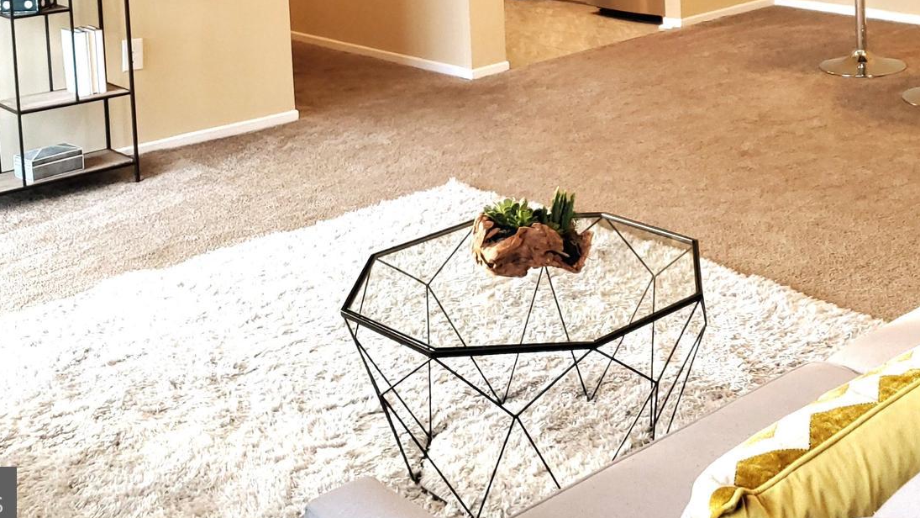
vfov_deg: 21.0
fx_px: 1293
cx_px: 667
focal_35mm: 53
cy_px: -110
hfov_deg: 38.4
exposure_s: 1/60
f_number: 1.5
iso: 125
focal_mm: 4.3
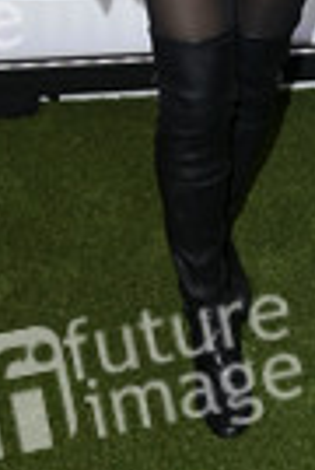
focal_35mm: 119
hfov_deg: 11.6
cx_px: 224
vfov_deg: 16.2
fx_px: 1554
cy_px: -147
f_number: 6.3
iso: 640
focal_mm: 40
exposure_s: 1/250
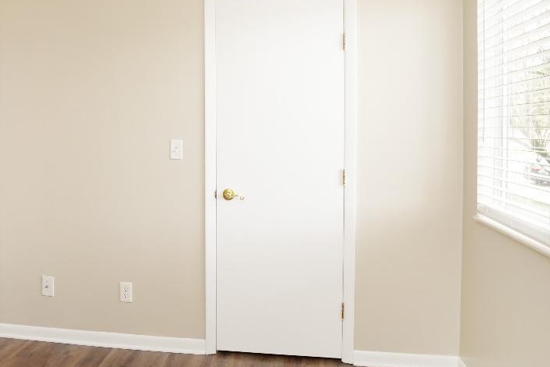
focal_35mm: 32
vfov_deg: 40.8
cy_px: 136
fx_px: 489
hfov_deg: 57.8
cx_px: 198
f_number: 4
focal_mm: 10
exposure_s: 1/60
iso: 250
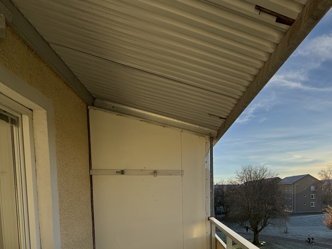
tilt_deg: -2.9
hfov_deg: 67.6
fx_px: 240
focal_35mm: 25
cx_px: 220
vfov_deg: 50.8
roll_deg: +0.6
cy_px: 206
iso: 40
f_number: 2.2
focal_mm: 2.22
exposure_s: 1/1277
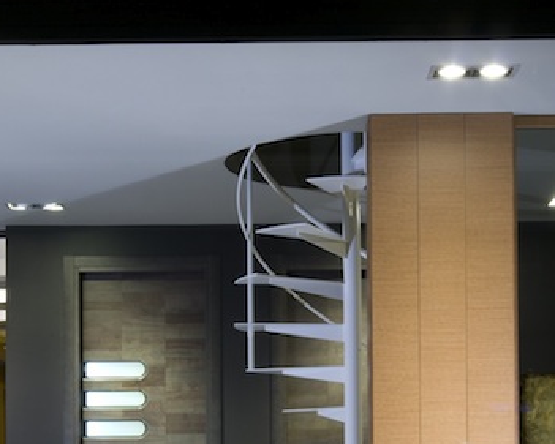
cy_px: 419
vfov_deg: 18.4
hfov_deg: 23.3
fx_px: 1347
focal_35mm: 82
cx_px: 261
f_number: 11
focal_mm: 20
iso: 100
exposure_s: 1/1.25
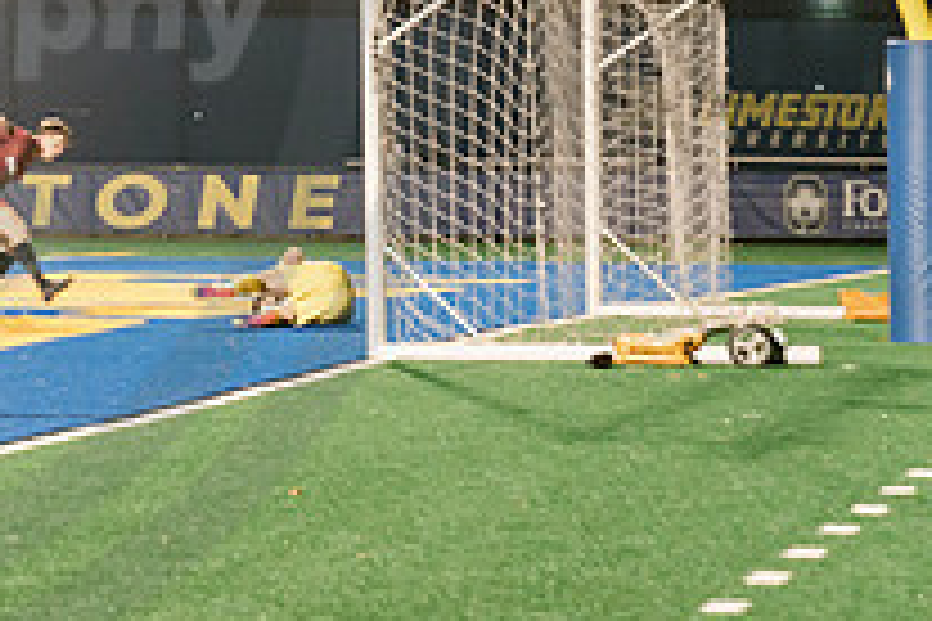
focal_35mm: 196
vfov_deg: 7.0
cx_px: -320
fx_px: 5074
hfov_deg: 10.3
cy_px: -47
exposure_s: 1/160
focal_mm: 70
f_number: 4
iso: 2500
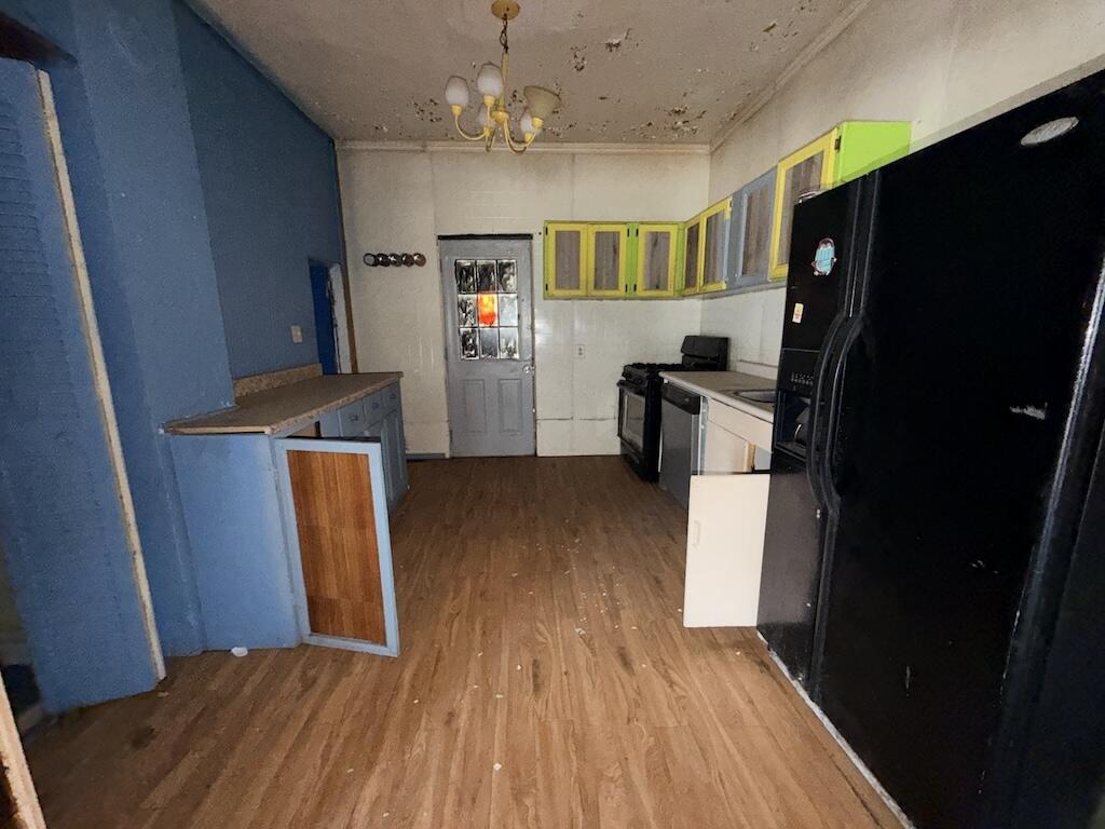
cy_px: 414
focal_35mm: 14
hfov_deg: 102.1
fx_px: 447
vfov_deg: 85.7
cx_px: 552
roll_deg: +0.2
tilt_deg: -11.3
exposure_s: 1/30
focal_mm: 2.22
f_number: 2.2
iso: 400
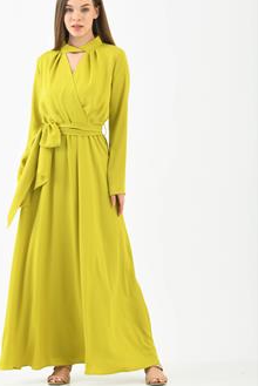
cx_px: 86
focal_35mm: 153
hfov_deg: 9.0
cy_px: 178
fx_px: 1641
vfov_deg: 13.4
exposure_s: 1/160
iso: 100
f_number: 7.1
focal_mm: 112
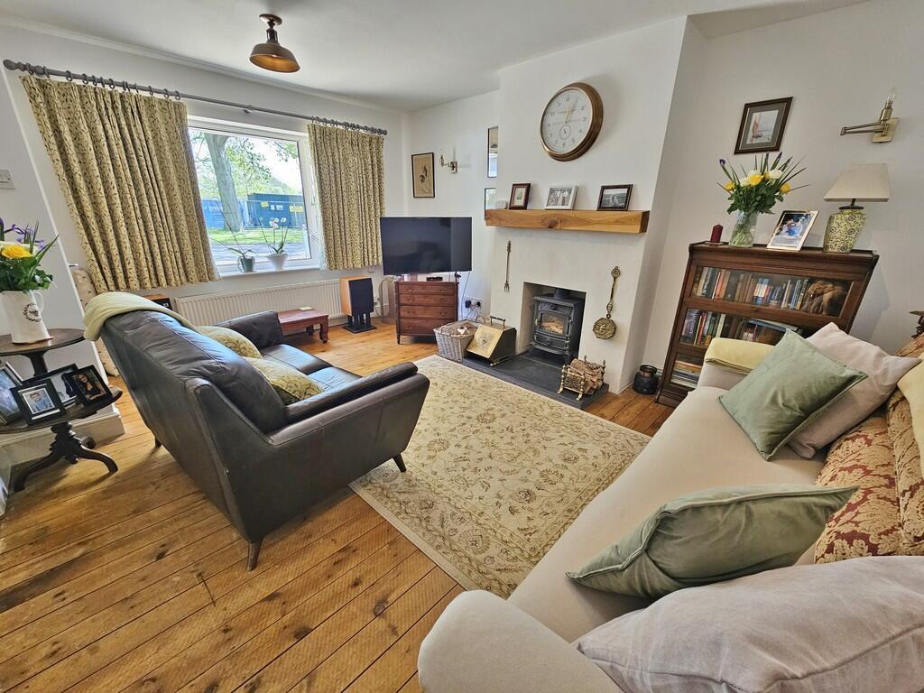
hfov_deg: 106.2
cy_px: 346
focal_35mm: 13
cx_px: 462
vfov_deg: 89.9
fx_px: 347
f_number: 2.2
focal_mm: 2.2
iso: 125
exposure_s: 1/50
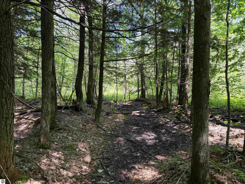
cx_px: 122
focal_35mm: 24
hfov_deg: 71.6
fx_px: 170
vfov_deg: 56.8
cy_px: 92
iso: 125
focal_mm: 6.76
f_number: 1.78
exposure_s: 1/125
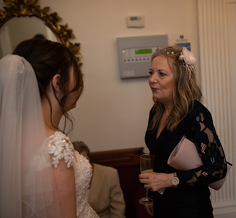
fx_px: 319
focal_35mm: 43
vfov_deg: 37.8
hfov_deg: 39.9
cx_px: 164
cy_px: 109
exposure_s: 1/100
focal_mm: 35
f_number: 2.5
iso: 100
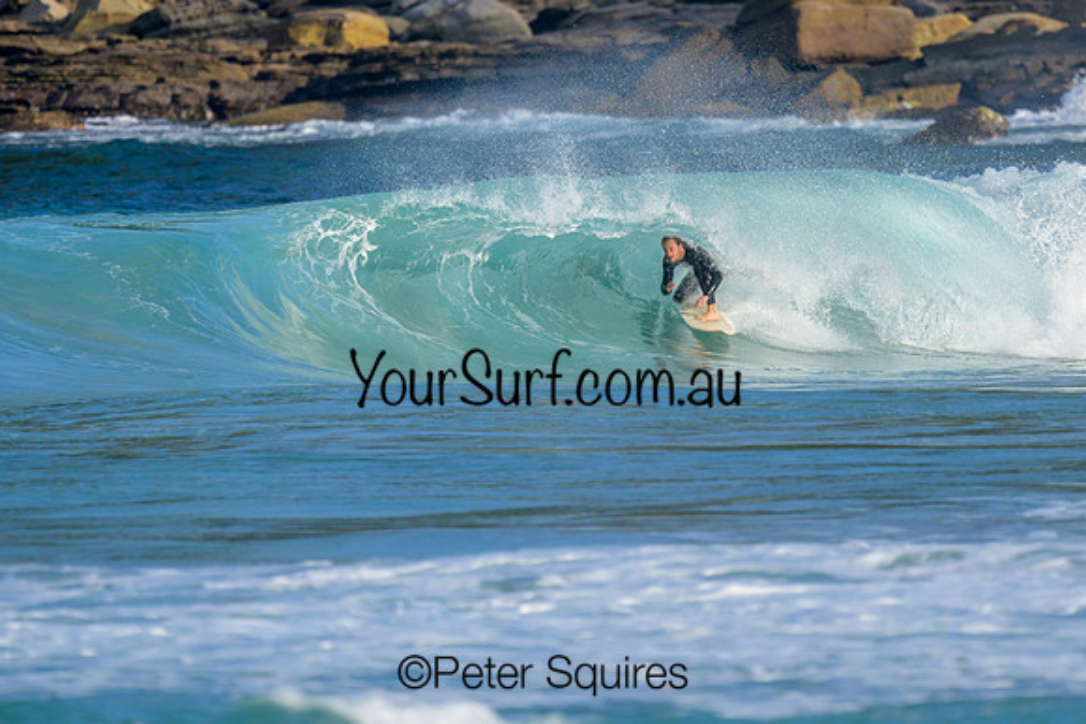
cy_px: 289
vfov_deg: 1.3
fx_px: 33165
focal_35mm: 1099
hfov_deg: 1.9
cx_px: 619
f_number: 6.3
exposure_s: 1/2000
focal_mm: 800
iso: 320
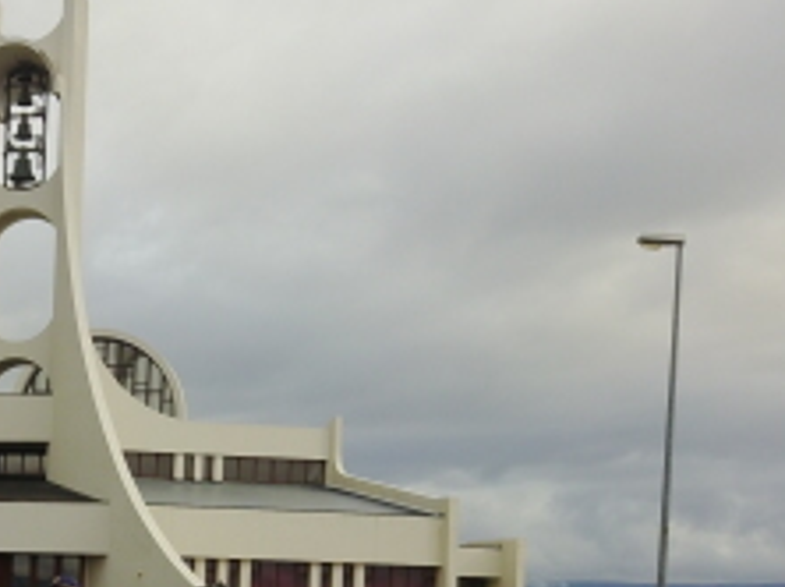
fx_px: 1699
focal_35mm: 75
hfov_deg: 24.6
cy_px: 615
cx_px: -39
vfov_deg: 19.0
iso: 180
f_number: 2.2
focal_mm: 4.73
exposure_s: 1/100
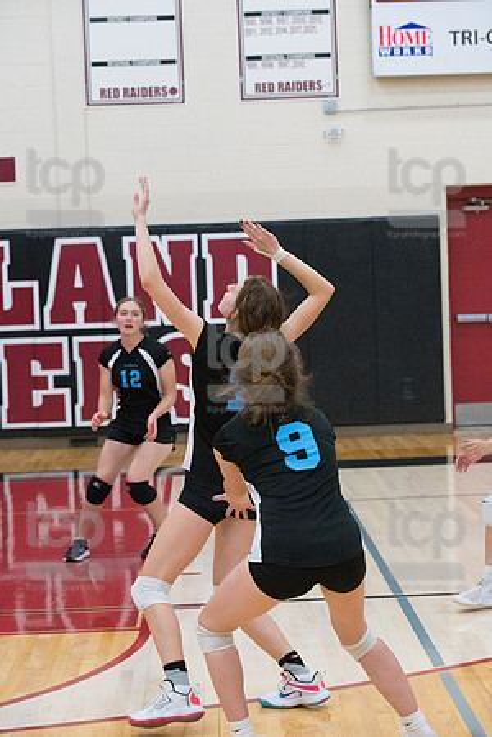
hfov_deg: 15.2
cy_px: 368
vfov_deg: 22.6
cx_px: 246
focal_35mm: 90
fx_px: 1845
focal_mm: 90
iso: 6400
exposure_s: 1/1000
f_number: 4.5
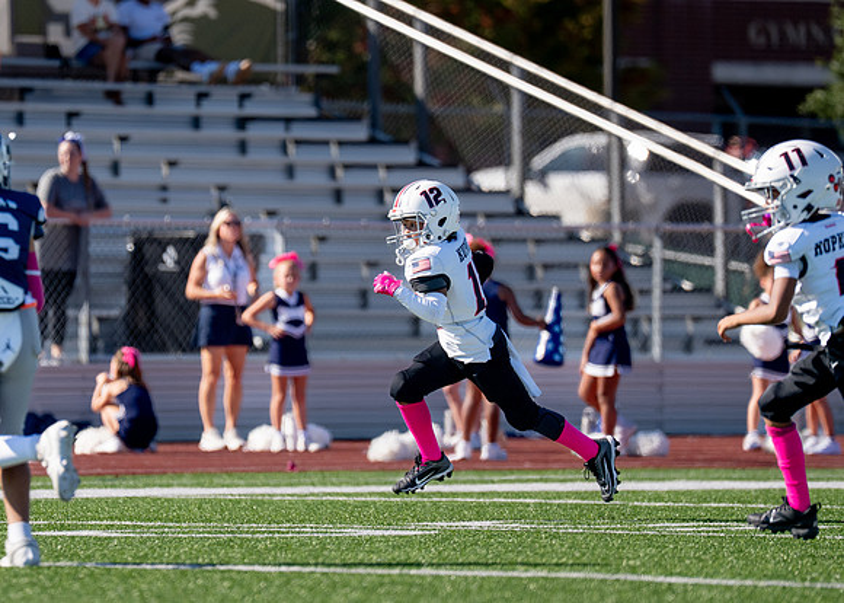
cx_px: 352
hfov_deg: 5.6
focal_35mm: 363
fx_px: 8698
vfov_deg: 4.0
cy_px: 272
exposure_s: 1/5000
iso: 320
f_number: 2.8
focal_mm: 200
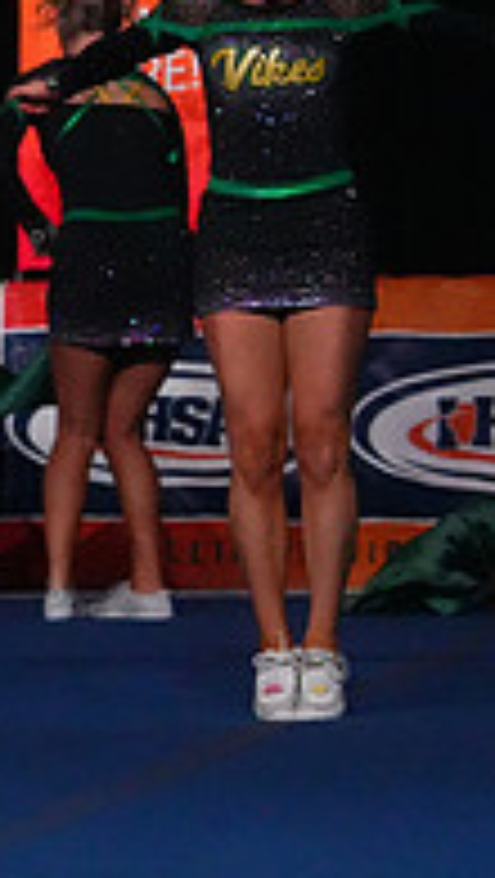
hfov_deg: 2.4
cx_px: -774
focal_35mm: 498
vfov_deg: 4.3
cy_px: 20
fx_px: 11595
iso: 16000
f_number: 5.6
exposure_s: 1/1250
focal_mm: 160
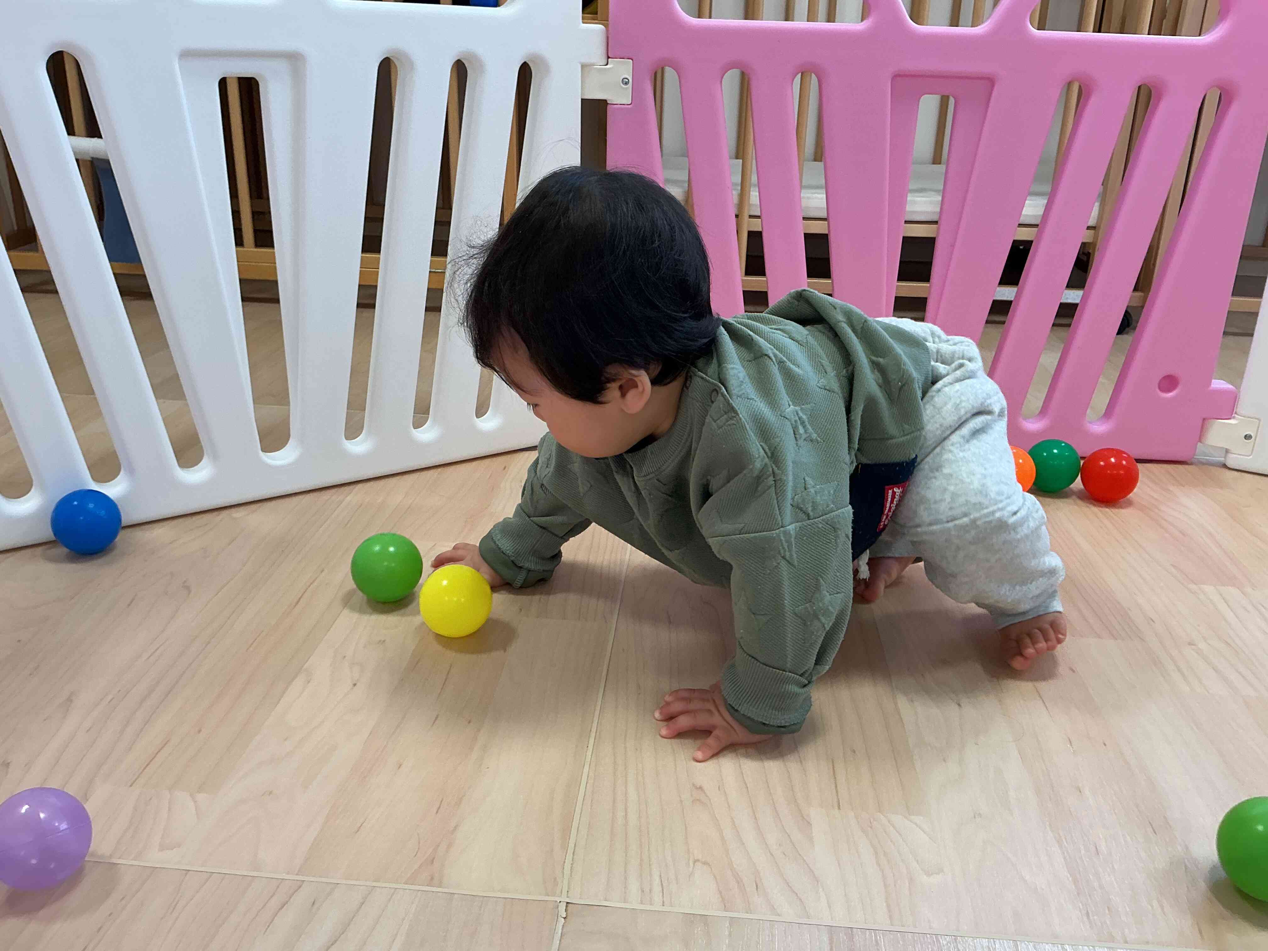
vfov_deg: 48.2
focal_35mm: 29
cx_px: 634
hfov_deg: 61.7
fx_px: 1062
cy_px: 476
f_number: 1.8
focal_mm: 3
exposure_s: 1/120
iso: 32
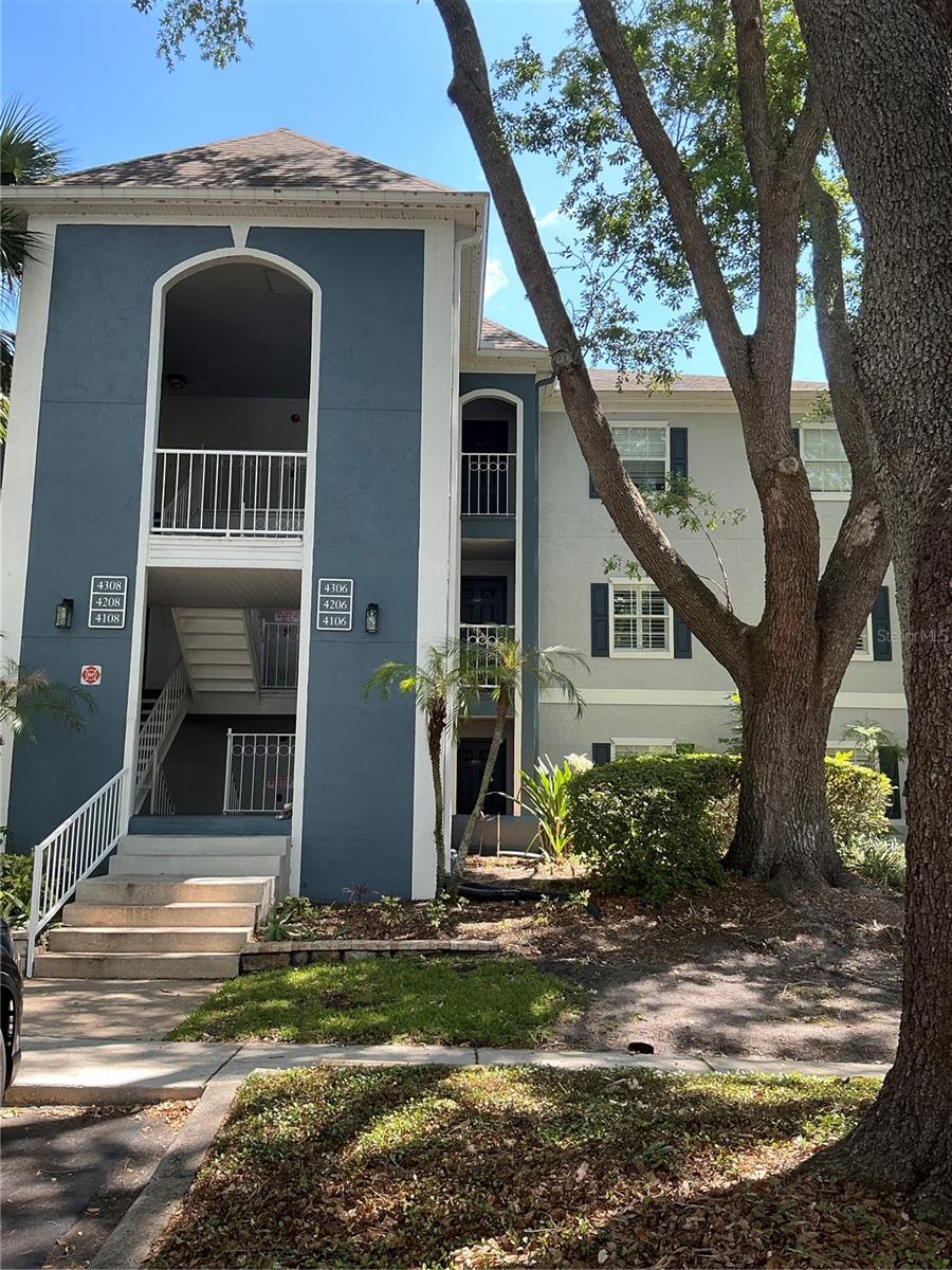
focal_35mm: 28
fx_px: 1027
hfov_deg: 49.7
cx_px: 476
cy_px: 635
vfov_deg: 63.4
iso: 25
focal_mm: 3
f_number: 1.8
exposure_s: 1/180
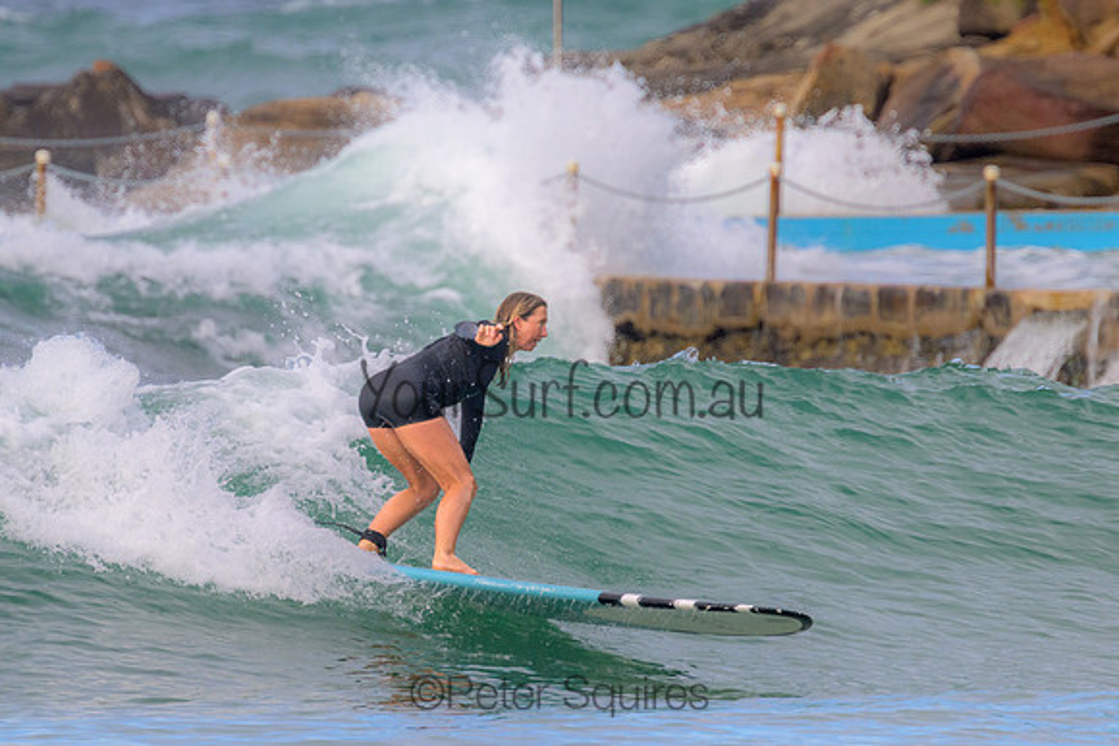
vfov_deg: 1.4
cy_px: 376
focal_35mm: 976
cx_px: 525
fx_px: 30338
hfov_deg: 2.1
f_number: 11
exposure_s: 1/1250
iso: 1000
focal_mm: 800
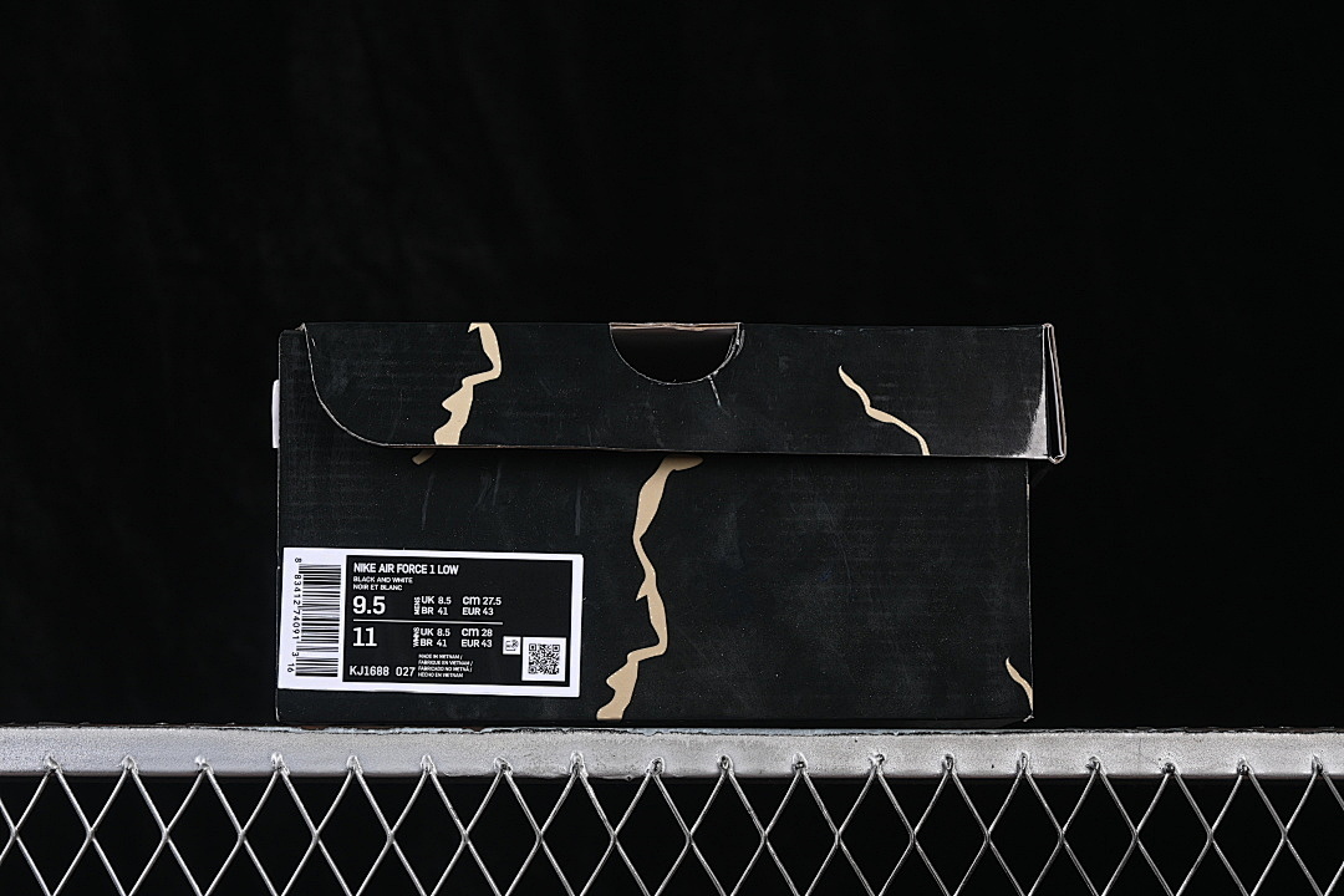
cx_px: 672
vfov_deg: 18.2
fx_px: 2800
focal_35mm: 75
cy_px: 448
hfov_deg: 27.0
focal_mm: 50
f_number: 6.3
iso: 160
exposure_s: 1/60
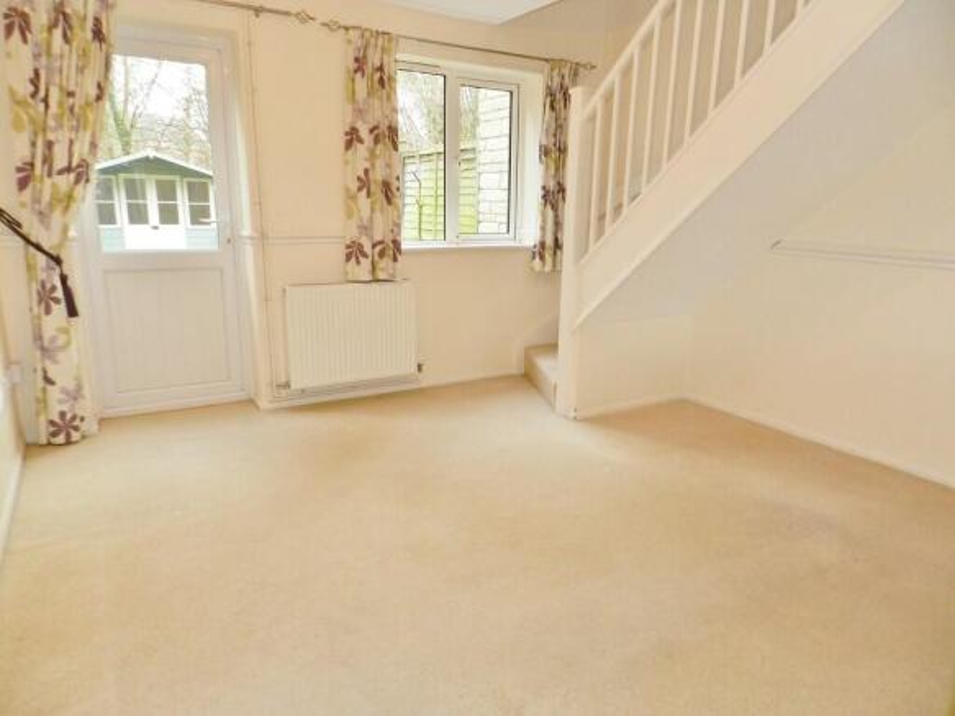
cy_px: 358
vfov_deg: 58.9
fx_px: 634
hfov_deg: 73.9
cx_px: 478
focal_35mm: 23
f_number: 3.4
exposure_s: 1/30
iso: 200
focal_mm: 4
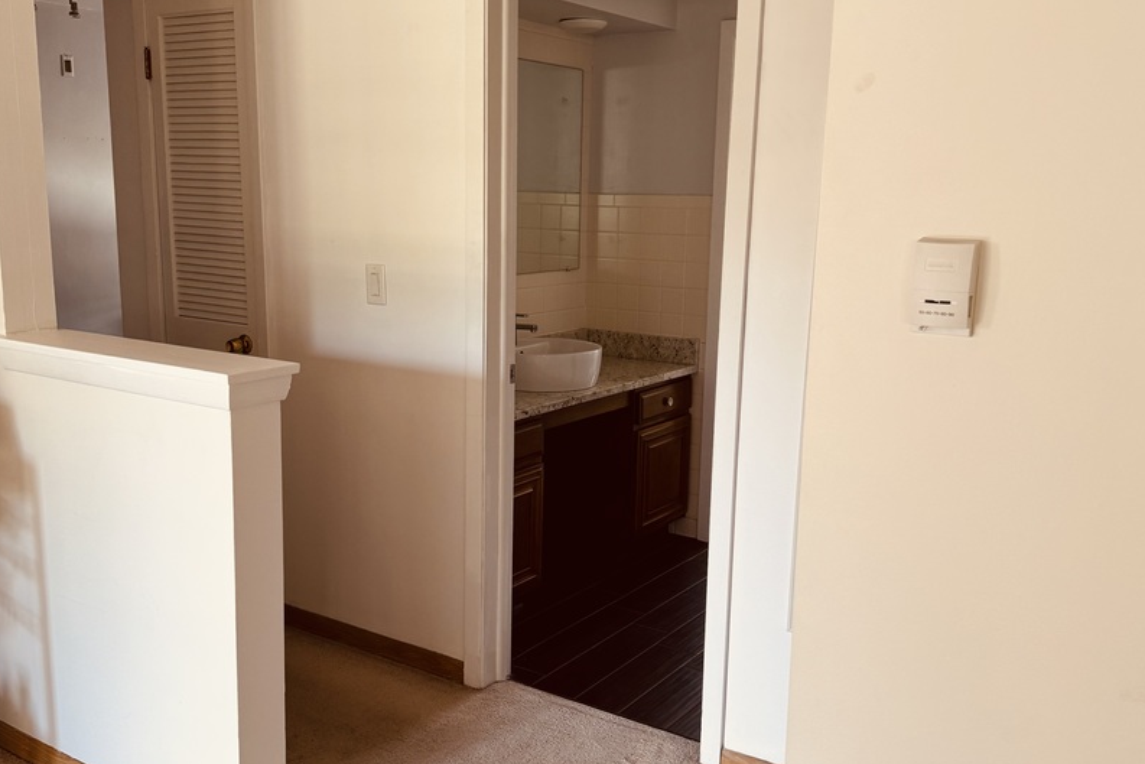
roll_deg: -0.1
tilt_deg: -11.7
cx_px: 578
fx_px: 1082
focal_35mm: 34
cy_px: 397
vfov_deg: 38.9
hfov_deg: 55.8
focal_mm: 6.76
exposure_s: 1/121
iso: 160
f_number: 1.78
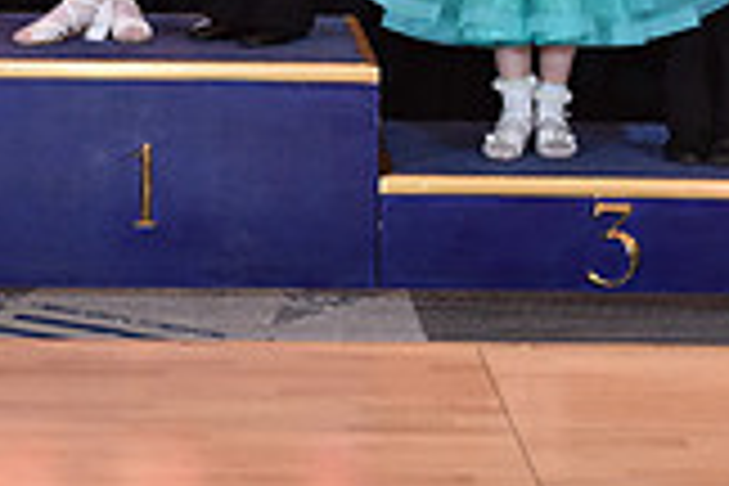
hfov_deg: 9.3
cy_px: -353
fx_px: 4495
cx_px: 256
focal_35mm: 222
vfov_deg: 6.1
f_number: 5
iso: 1250
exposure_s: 1/250
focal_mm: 62
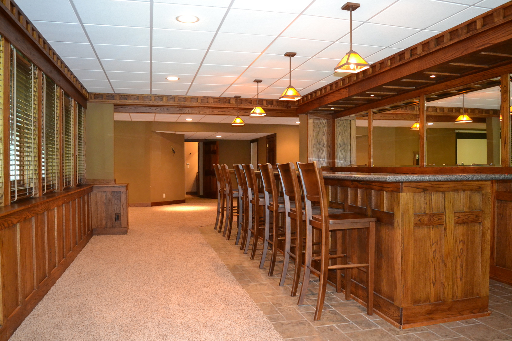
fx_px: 384
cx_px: 256
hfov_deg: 67.4
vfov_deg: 47.9
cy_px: 170
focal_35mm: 27
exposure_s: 1/60
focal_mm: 18
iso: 2500
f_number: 3.5
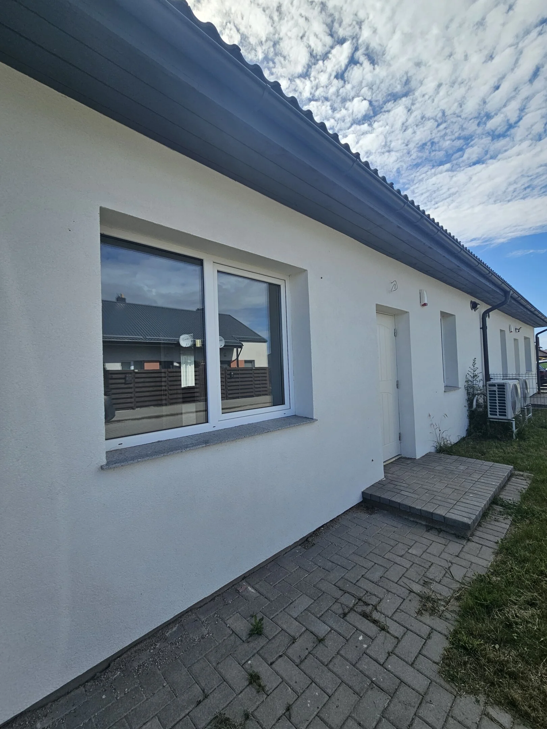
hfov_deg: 89.9
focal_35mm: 13
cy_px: 364
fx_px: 274
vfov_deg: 106.2
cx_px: 274
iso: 50
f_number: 2.2
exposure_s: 1/2346
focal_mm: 2.2
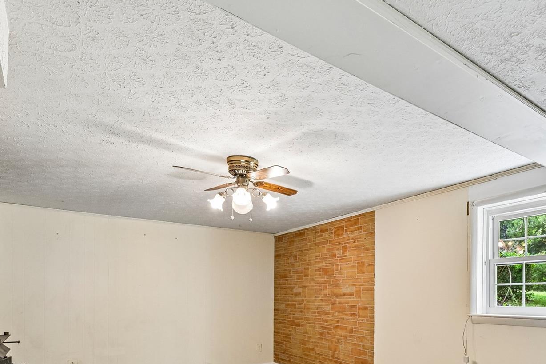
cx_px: 349
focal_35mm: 25
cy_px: 299
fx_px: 379
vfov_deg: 48.0
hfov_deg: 70.1
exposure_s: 1/10
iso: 400
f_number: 8
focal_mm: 15
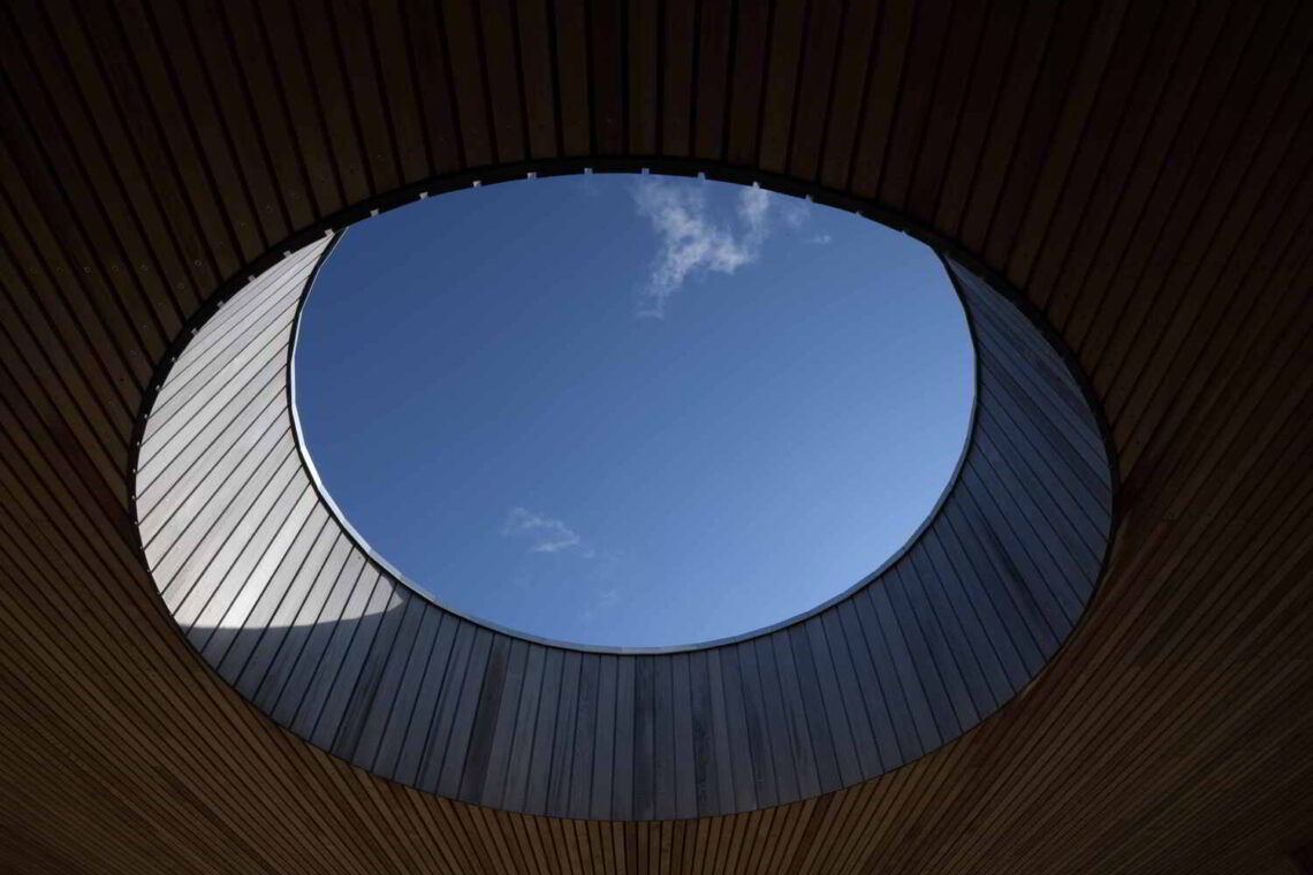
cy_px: 438
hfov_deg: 96.7
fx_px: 584
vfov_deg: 73.7
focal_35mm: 16
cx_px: 656
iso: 64
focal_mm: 16
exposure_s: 1/100
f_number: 11
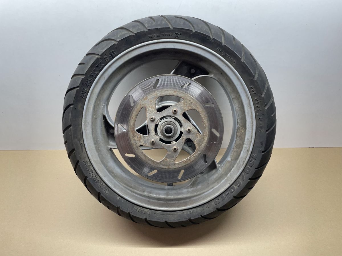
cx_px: 171
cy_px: 128
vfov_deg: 53.1
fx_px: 257
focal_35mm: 26
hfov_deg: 67.3
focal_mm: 4.2
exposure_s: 1/100
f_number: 1.6
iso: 64
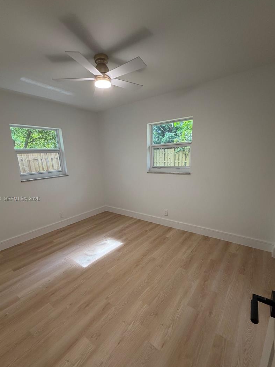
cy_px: 199
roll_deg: +3.0
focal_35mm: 16
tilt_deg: -14.6
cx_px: 132
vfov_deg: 94.3
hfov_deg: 78.1
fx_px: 169
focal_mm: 2.22
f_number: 2.2
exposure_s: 1/120
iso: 200
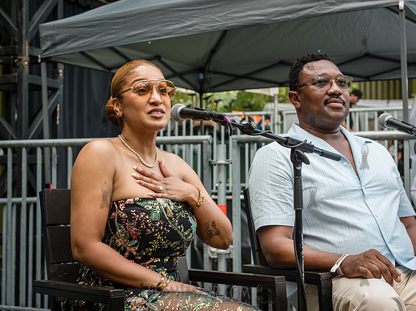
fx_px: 792
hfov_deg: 29.3
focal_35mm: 66
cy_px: 141
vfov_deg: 22.2
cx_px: 161
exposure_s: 1/500
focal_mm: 55
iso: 1000
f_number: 4.5
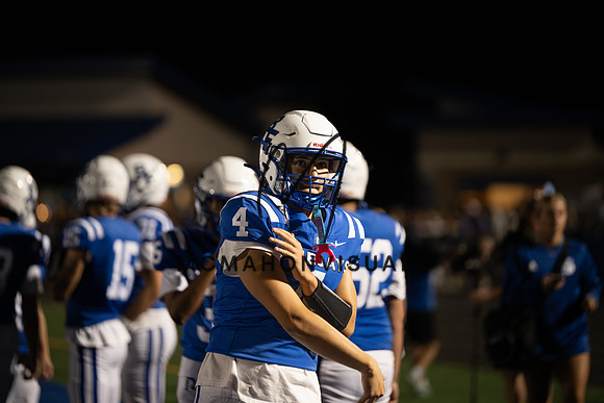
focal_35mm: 200
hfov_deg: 10.3
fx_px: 3356
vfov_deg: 6.9
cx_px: 302
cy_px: 202
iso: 2500
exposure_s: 1/640
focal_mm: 200
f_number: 2.8
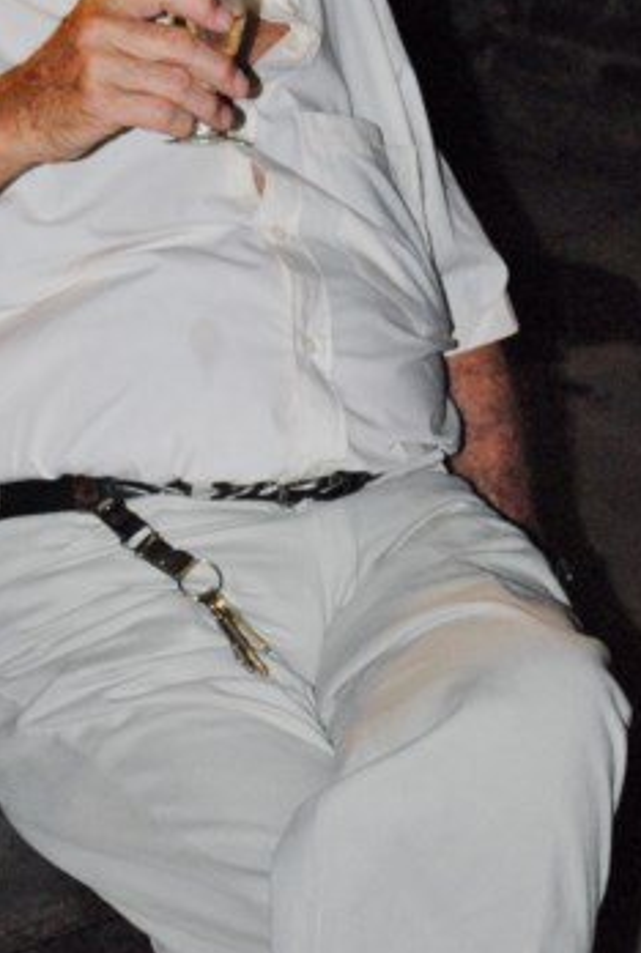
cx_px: 145
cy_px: 233
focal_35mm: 127
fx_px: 3372
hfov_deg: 10.8
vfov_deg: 16.0
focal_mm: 46
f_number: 5.3
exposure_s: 1/60
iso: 1600
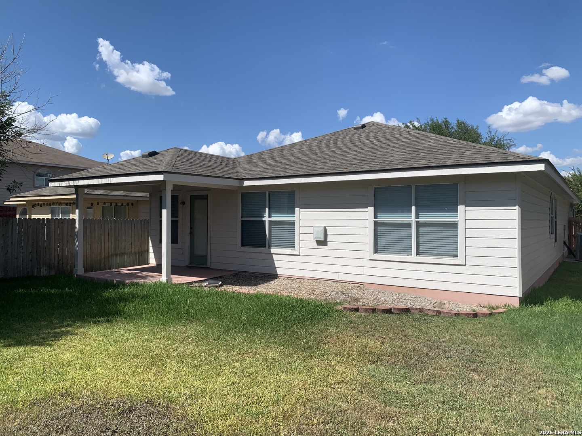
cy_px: 218
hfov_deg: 67.3
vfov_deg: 53.1
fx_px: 437
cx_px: 291
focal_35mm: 26
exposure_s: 1/2994
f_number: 1.8
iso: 25
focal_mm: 4.25
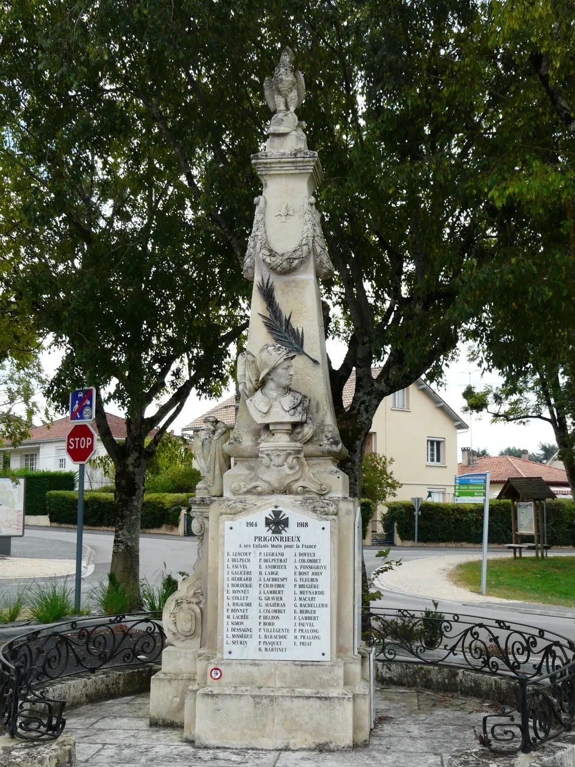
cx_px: 288
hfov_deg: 31.5
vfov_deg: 41.2
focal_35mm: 46
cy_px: 384
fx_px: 1019
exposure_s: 1/250
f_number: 5
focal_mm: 7.5
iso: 100
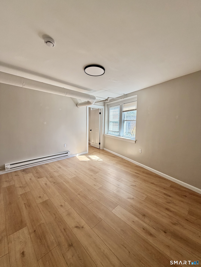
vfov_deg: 102.1
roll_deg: -1.3
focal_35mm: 14
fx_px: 108
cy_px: 134
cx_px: 100
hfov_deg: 85.7
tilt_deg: -5.4
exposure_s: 1/121
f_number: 2.2
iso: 80
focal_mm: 2.22
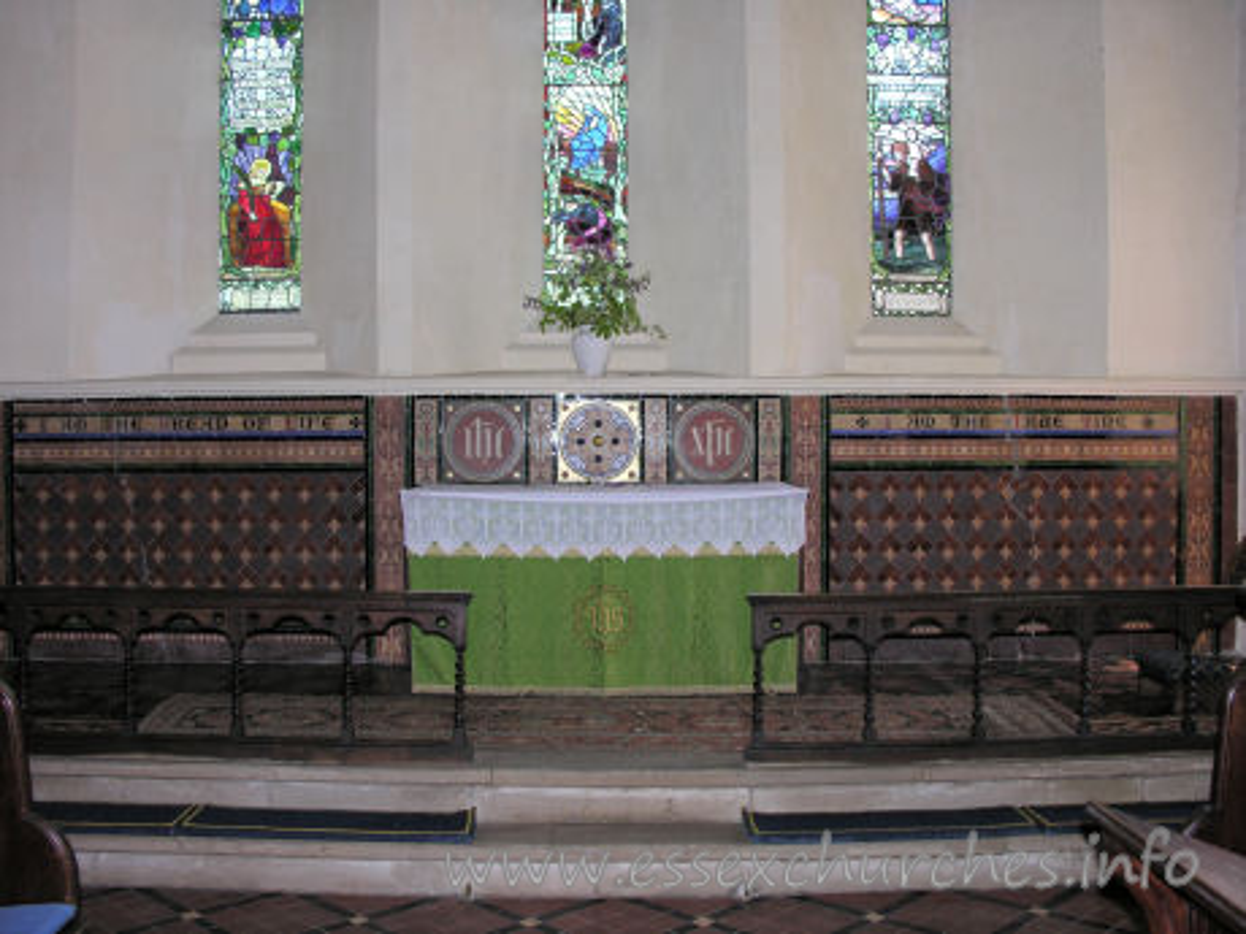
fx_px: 1260
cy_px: 467
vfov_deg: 40.7
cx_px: 623
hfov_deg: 52.6
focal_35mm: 35
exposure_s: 1/60.1
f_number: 2.8
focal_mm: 8.9
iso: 82
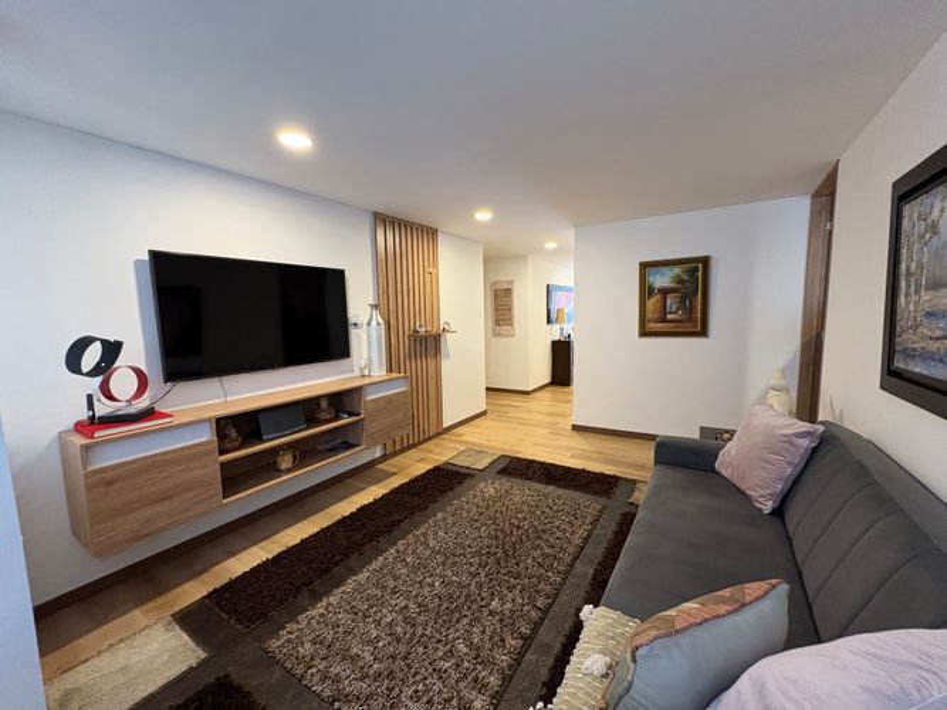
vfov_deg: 85.7
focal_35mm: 14
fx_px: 383
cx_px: 474
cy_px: 355
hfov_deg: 102.1
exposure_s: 1/60
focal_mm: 2.22
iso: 250
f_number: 2.2
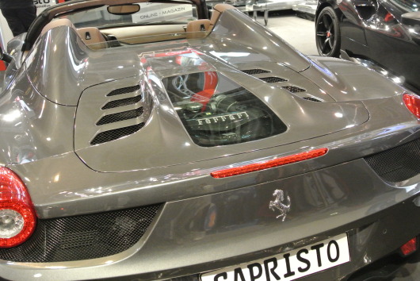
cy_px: 140
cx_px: 210
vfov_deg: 34.3
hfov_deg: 49.5
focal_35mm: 39
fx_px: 455
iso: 2200
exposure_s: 1/60
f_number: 4
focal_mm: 14.5
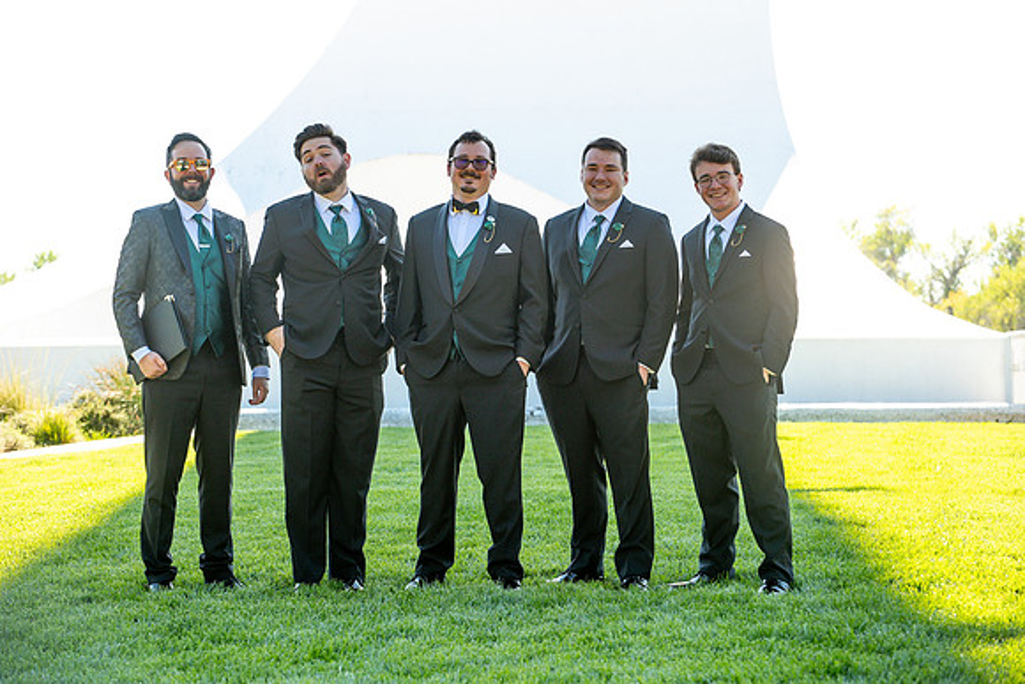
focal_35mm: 110
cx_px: 512
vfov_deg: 12.5
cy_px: 342
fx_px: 3133
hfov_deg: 18.6
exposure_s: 1/500
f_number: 5.6
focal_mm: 110
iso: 400
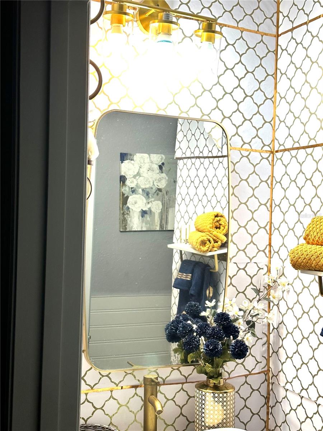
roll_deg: -2.5
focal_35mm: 48
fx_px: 597
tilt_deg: +1.2
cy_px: 216
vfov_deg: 39.7
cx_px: 162
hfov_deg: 30.3
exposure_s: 1/120
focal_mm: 6.86
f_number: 1.78
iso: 80
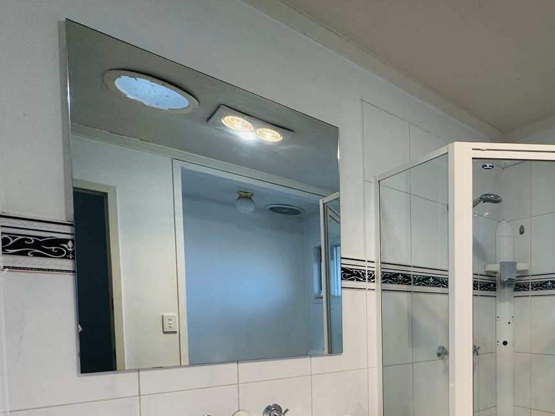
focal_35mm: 24
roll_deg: +1.2
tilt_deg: -2.2
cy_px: 333
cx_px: 467
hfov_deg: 63.4
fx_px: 385
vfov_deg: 53.0
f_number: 2.2
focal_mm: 2.22
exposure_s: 1/100
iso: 80
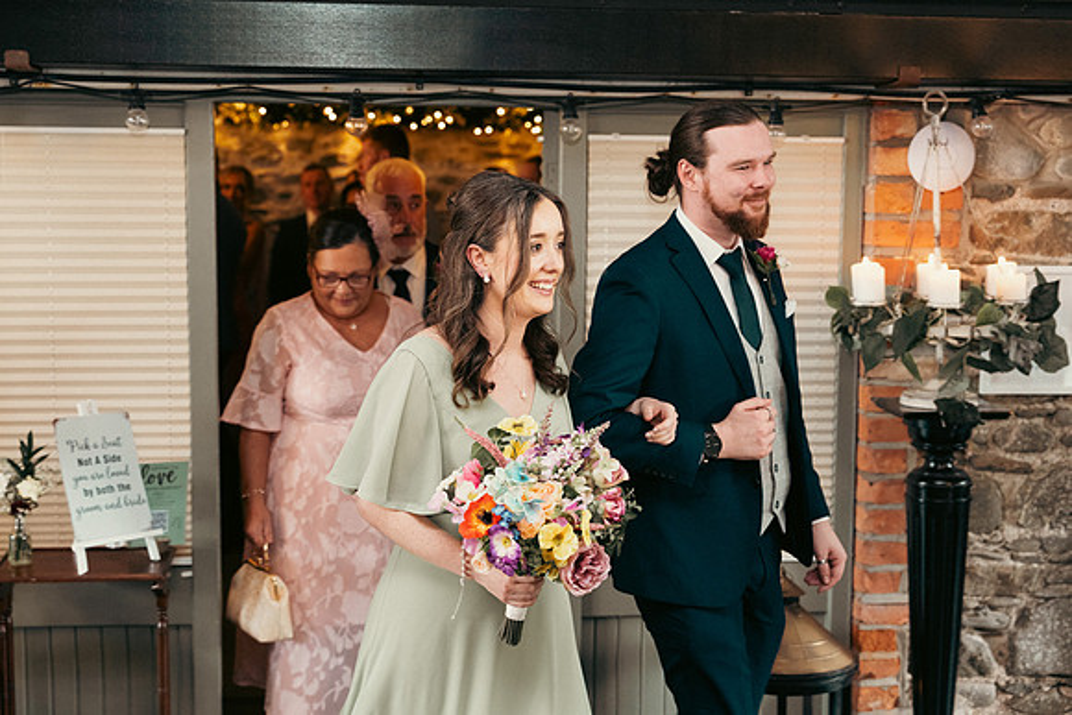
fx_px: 1608
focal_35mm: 54
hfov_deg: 36.9
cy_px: 358
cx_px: 536
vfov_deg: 25.1
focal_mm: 54
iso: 2500
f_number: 3.5
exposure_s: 1/160
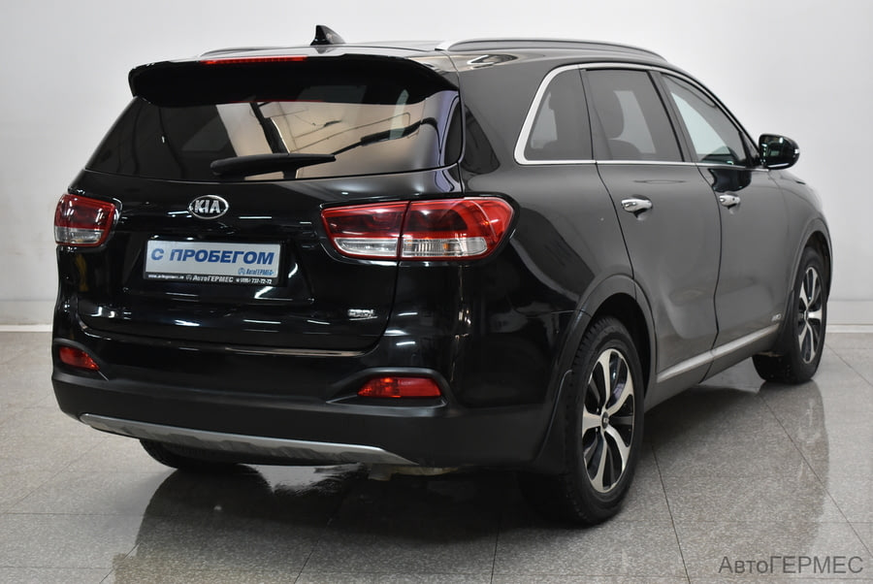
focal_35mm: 57
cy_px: 292
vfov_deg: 23.8
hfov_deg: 35.0
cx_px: 436
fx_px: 1384
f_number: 4.8
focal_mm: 38
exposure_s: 1/60
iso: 1100
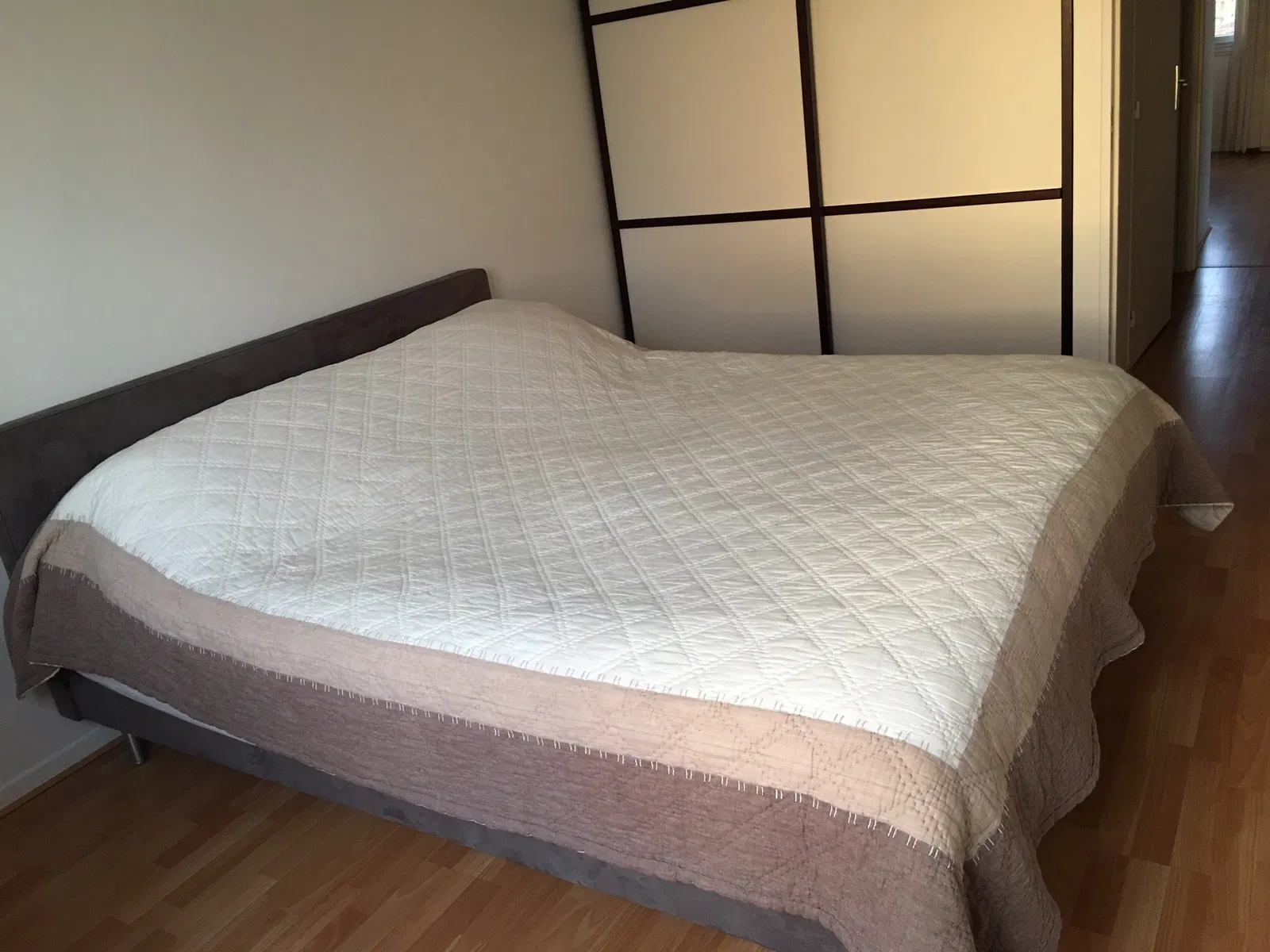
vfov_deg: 48.2
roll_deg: +7.3
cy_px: 476
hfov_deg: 61.7
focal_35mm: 29
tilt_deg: -19.2
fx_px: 1064
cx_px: 635
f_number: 2.2
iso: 100
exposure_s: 1/17
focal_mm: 4.15
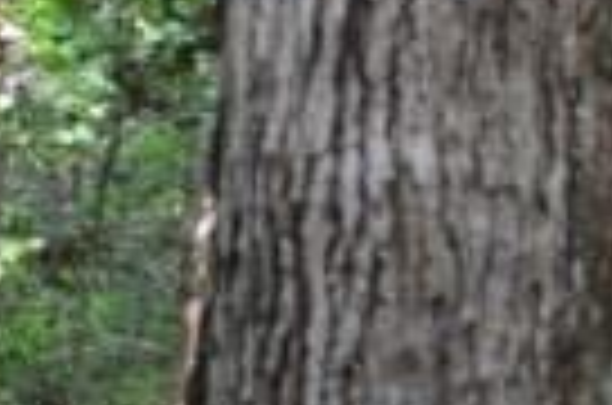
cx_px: 0
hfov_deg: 5.4
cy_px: 745
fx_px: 6513
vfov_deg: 3.5
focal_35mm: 384
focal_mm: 34
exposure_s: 1/200
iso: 3200
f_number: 5
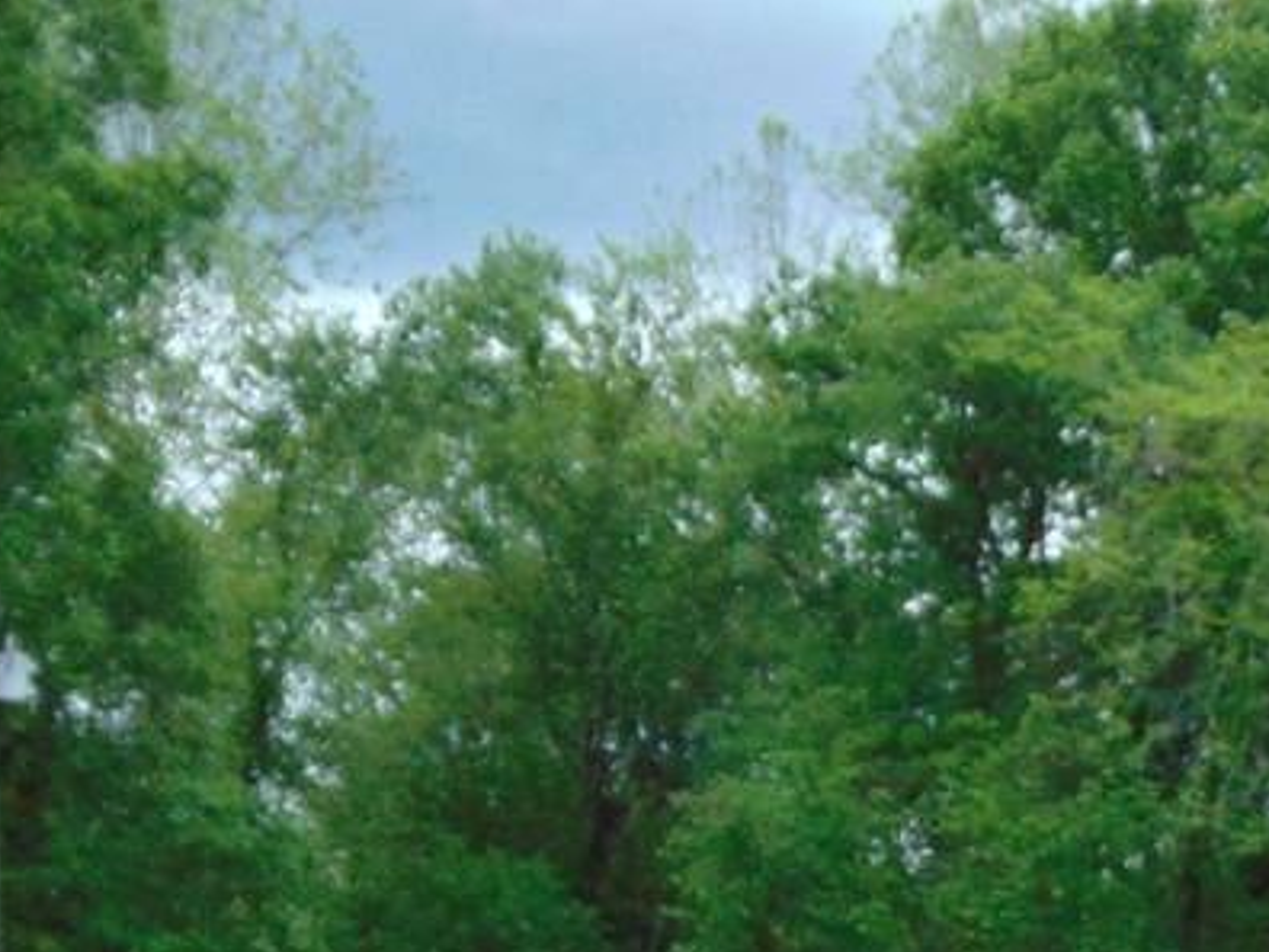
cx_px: 1077
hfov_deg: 19.2
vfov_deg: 14.1
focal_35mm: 101
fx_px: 3703
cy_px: 1202
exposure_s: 1/640
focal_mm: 4.5
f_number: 3
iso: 80
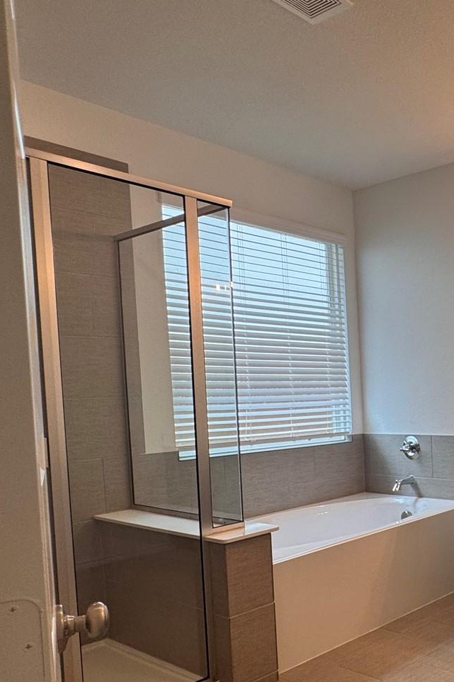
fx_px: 587
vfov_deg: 59.7
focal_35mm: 31
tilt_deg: -3.4
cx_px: 571
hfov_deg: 33.0
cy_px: 418
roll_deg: +1.3
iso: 64
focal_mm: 2.22
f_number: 2.2
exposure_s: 1/120
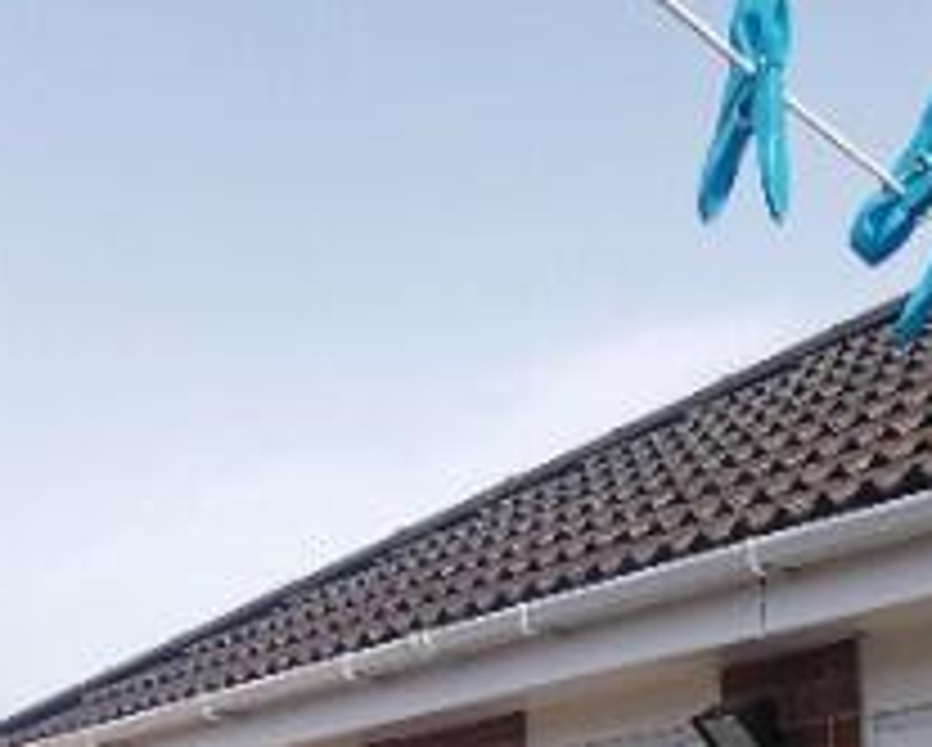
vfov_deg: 16.2
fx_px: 2264
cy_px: 1292
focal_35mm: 82
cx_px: 1126
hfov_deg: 21.5
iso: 50
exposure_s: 1/546
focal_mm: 2.26
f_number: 2.2
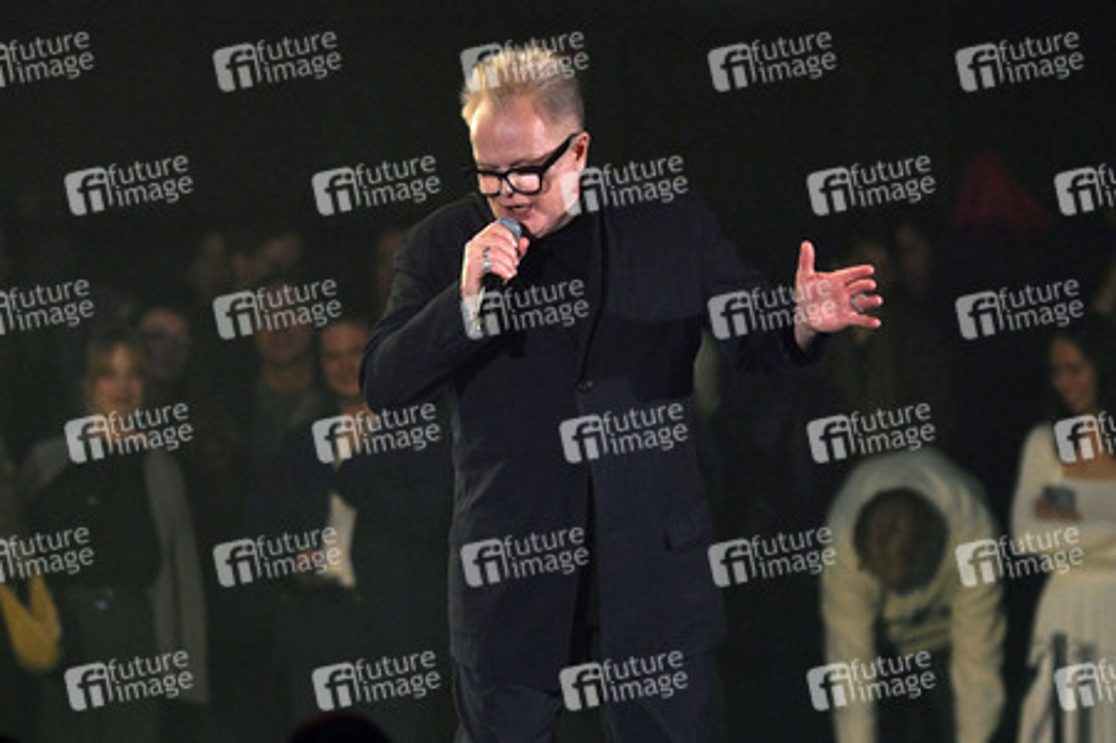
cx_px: 558
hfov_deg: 7.4
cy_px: 372
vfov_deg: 4.9
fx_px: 8673
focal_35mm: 280
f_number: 5.6
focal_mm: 280
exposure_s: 1/640
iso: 6400
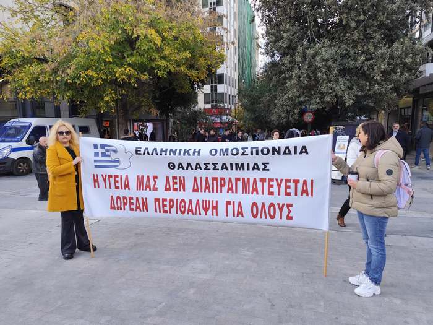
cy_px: 162
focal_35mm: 23
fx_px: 288
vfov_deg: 58.9
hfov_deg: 73.9
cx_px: 216
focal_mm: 6.14
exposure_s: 1/169
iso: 50
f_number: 1.65
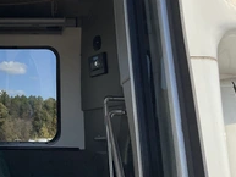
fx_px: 409
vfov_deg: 23.9
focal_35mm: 60
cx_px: 15
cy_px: 22
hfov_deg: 30.5
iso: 25
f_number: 1.8
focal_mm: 3
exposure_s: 1/1490
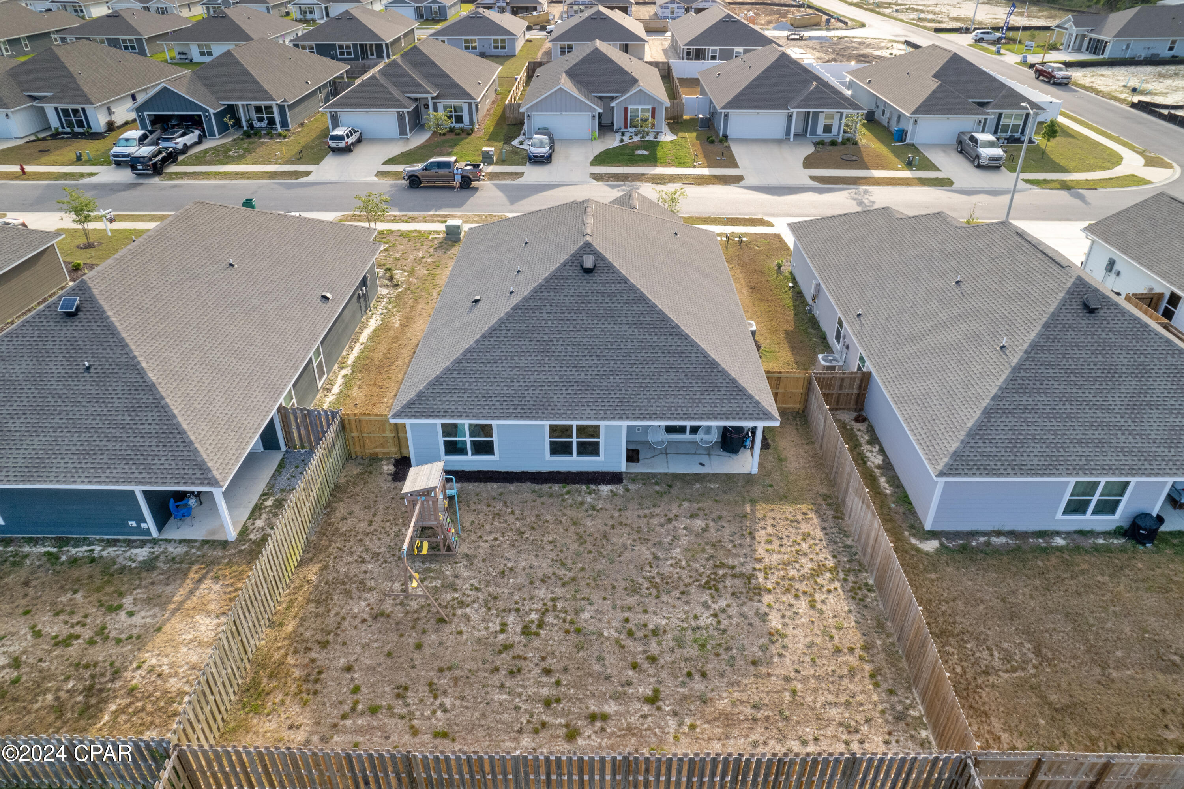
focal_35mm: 22
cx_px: 592
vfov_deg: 57.2
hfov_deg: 78.6
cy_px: 394
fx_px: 723
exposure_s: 1/50
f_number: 2.8
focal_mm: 8.38
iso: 120
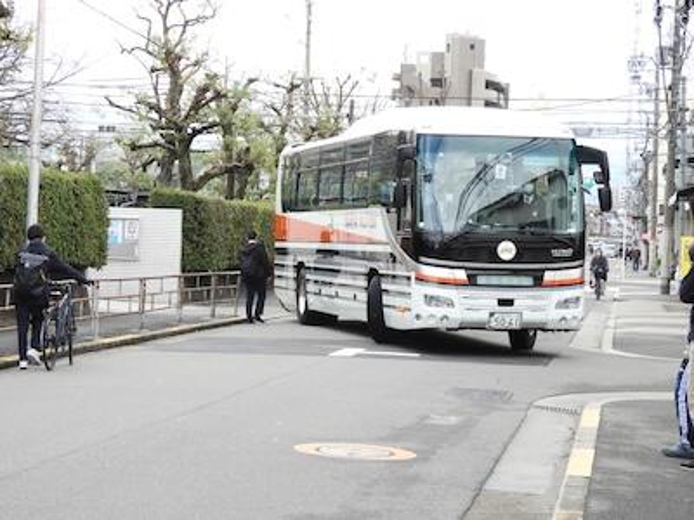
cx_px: 347
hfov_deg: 20.7
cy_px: 260
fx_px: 1905
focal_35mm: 95
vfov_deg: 15.6
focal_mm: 17
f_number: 4.8
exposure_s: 1/60
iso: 100
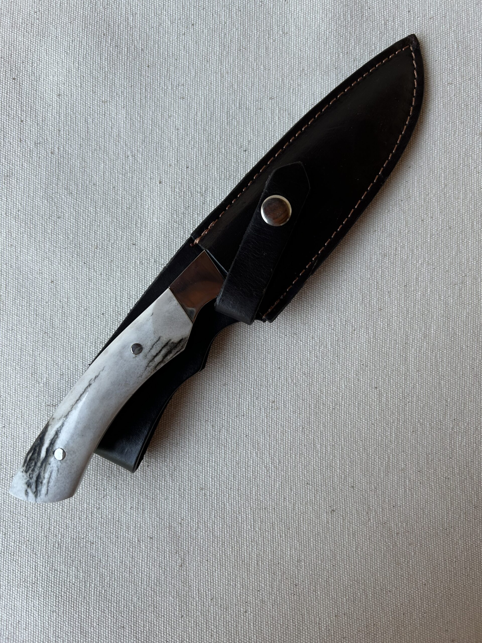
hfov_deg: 53.1
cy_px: 322
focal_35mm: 26
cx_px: 241
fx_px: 483
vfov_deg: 67.3
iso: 50
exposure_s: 1/471
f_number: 1.5
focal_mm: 5.7
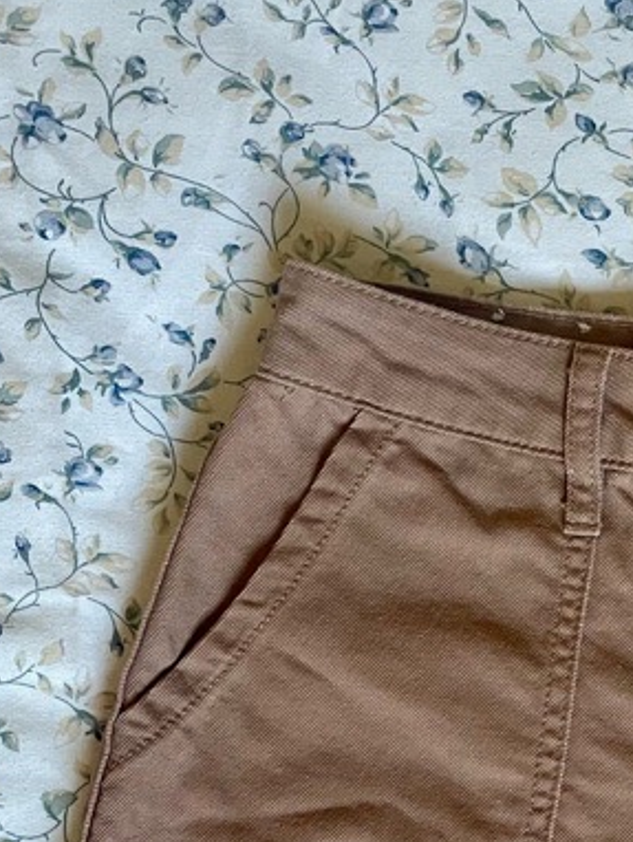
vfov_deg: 27.4
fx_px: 1656
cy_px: 771
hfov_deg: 20.2
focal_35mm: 68
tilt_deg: -86.9
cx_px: 763
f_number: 1.6
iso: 160
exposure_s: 1/60
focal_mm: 4.2
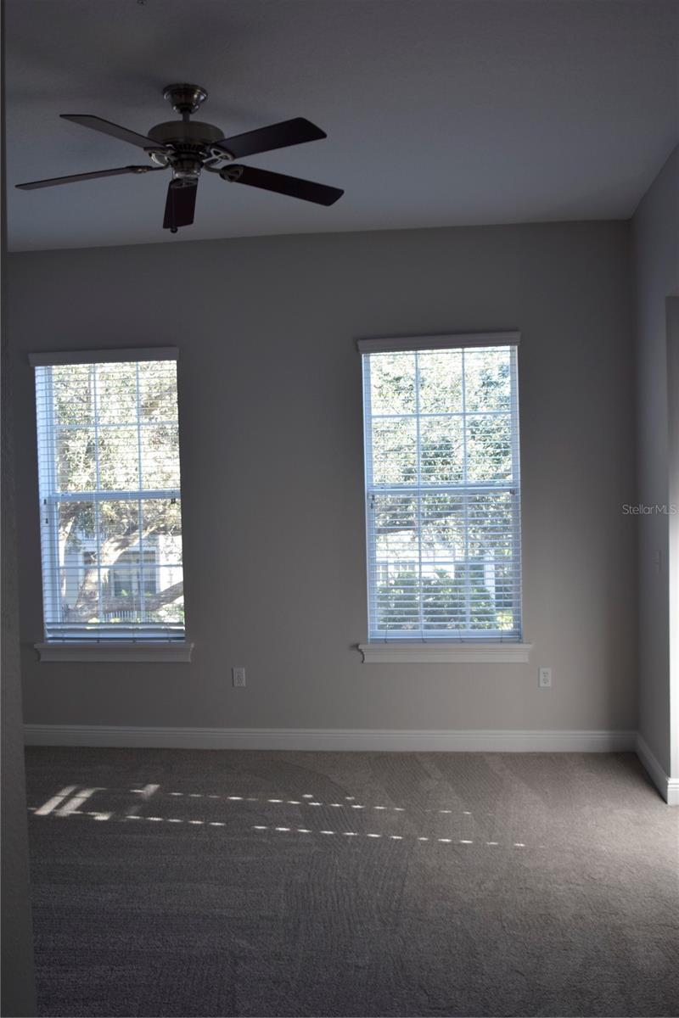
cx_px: 340
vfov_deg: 59.5
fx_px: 891
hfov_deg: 41.7
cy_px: 509
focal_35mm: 32
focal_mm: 21
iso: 400
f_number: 5
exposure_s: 1/100
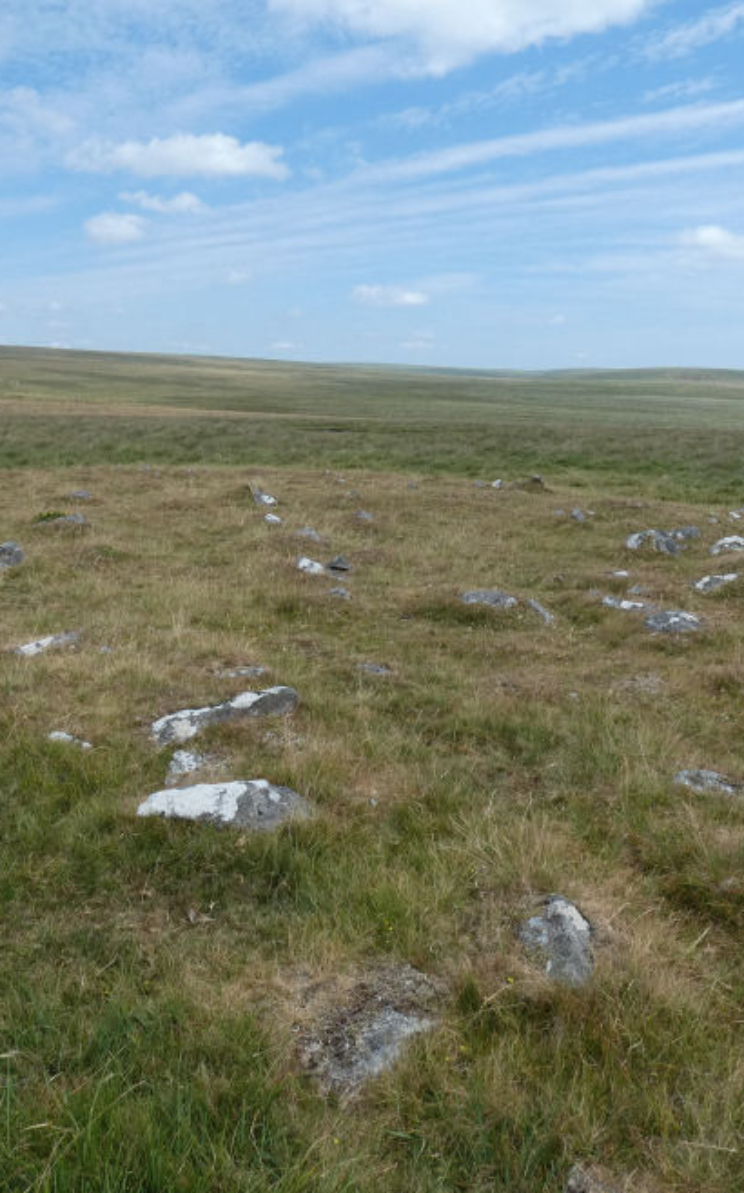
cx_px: 367
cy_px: 583
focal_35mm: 29
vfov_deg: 64.7
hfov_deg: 43.1
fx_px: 942
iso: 80
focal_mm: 3.6
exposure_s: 1/800
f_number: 4
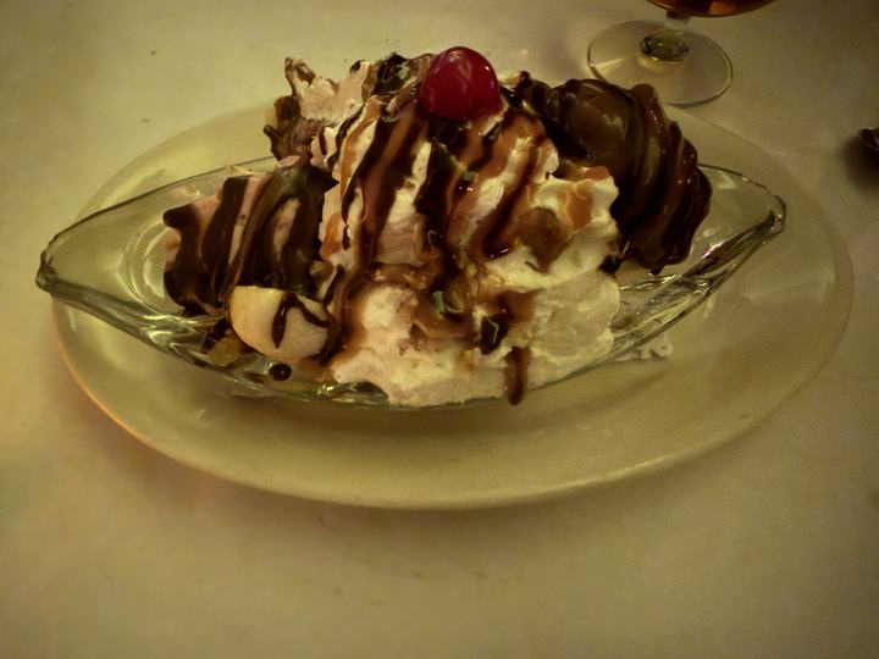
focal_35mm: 24
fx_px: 609
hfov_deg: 71.6
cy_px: 330
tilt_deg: -55.9
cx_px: 440
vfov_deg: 56.8
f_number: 2.2
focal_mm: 2.22
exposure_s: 1/5
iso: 640
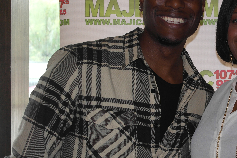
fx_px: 474
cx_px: 196
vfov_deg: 18.9
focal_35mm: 72
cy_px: 66
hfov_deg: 27.4
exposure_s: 1/50
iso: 400
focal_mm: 28
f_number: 4
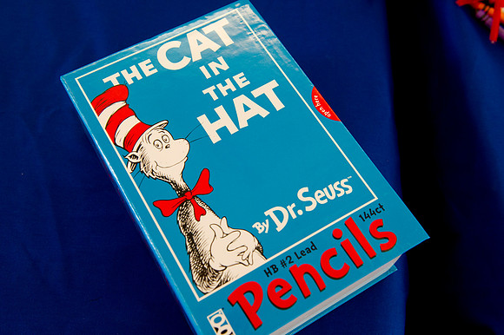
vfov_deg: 33.4
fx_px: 560
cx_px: 252
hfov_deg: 48.5
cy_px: 168
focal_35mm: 40
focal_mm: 40
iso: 1250
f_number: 5.6
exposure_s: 1/60
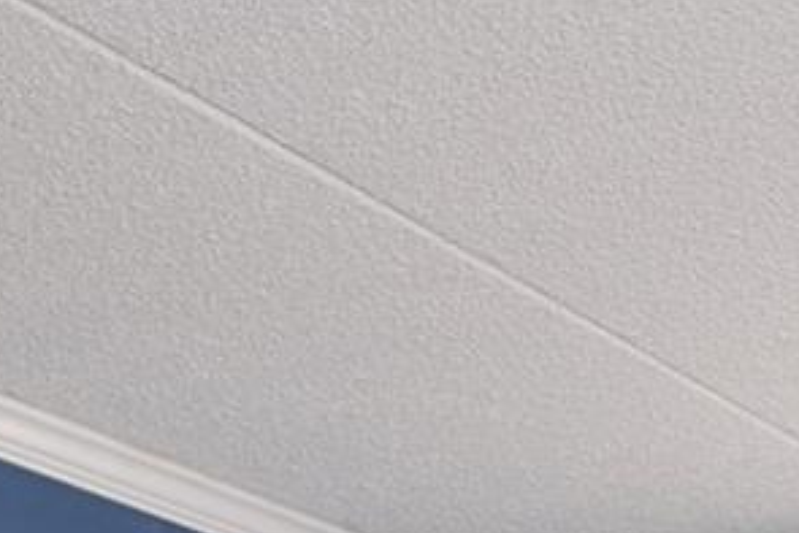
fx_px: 2542
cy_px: 1360
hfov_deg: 17.9
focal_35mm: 114
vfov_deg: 10.1
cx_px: 393
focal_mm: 11
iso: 640
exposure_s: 1/30
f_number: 11
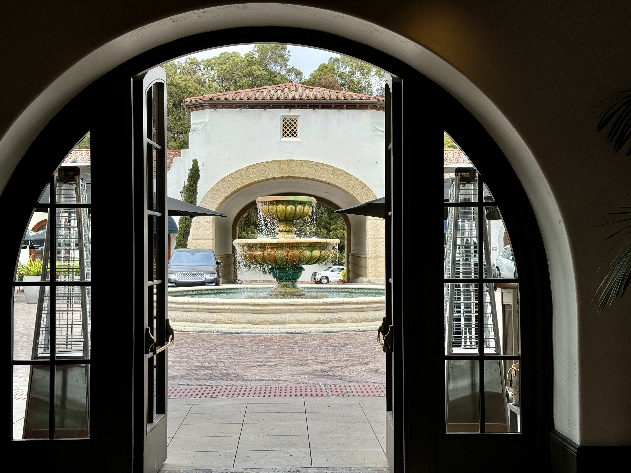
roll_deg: +0.2
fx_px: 875
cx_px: 316
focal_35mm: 48
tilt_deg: +0.5
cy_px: 236
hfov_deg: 39.7
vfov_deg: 30.3
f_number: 1.78
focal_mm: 6.76
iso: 64
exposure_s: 1/1770
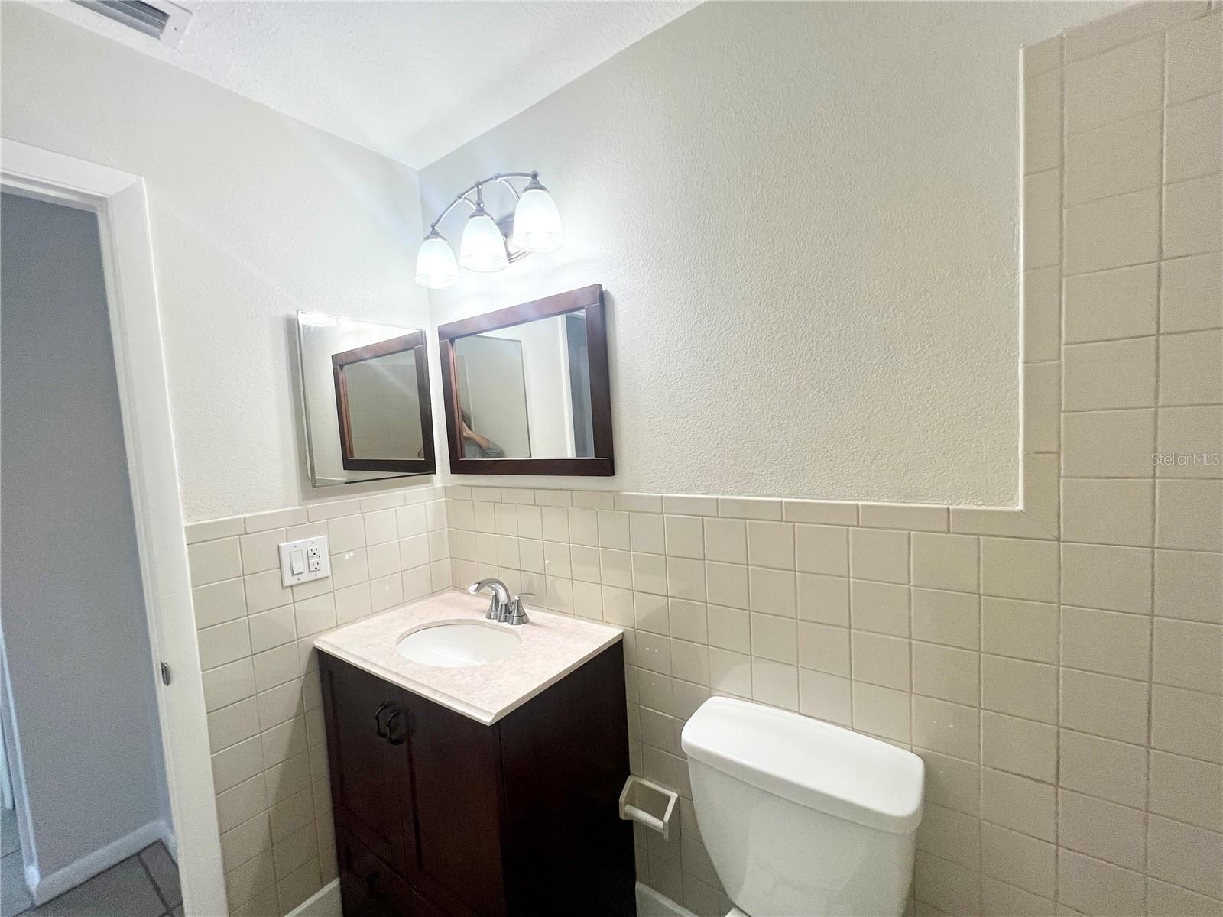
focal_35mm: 13
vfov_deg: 89.9
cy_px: 458
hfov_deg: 106.2
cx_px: 612
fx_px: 459
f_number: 1.8
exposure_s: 1/120
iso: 200
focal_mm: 1.57
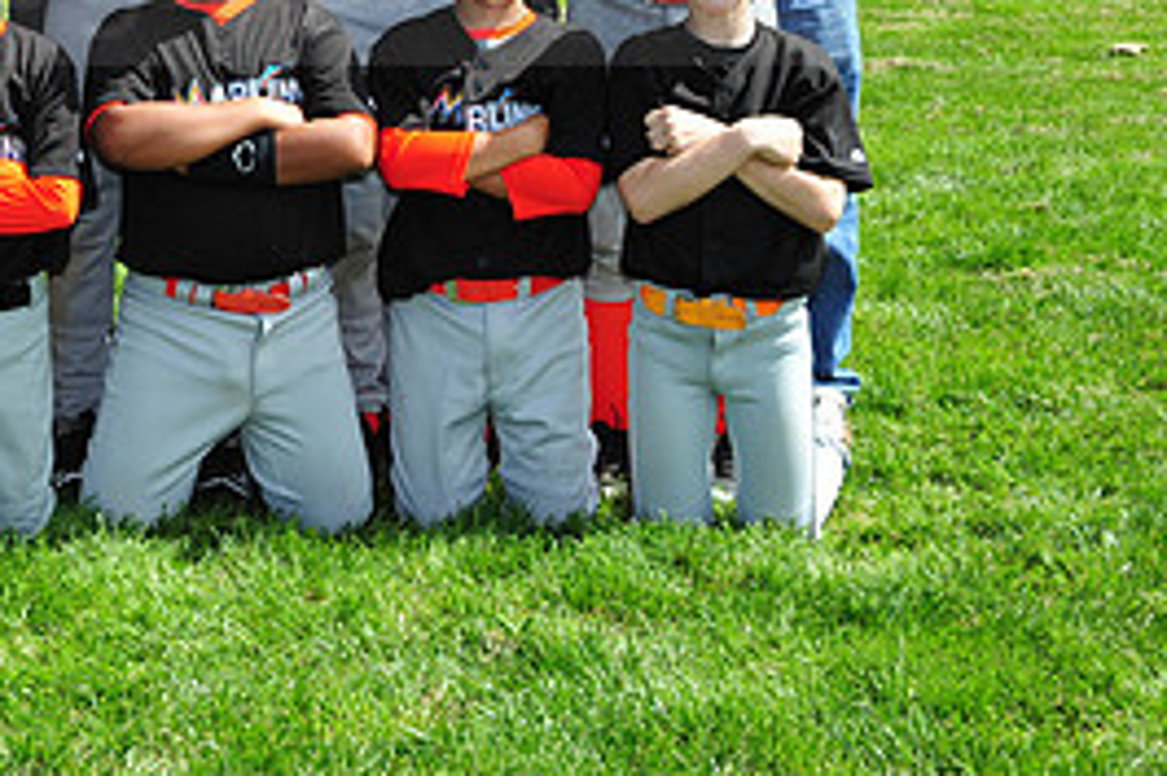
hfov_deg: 18.3
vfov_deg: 12.3
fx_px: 3531
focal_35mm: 109
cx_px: -4
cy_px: -66
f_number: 6.3
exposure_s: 1/640
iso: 250
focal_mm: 50
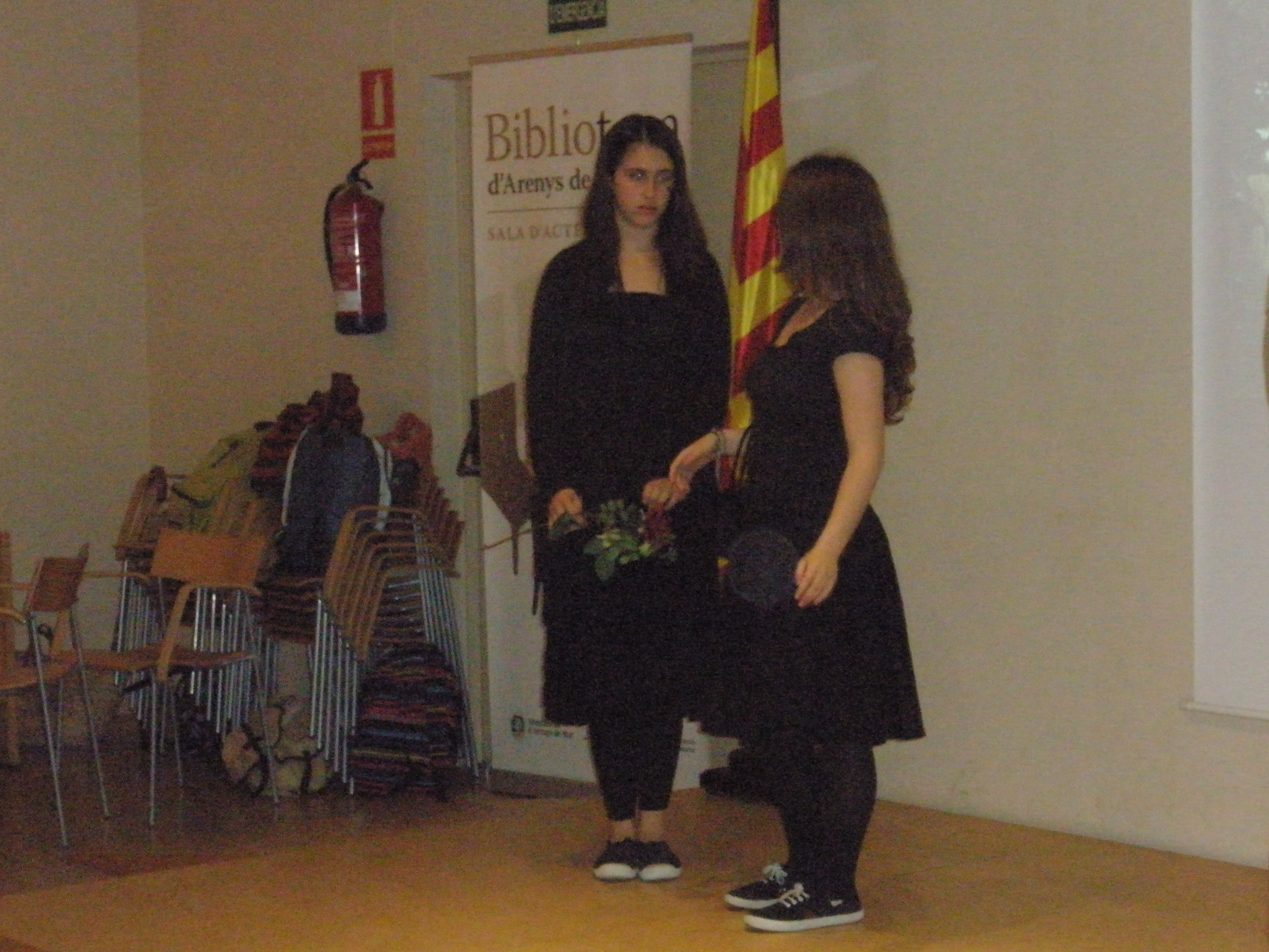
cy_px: 476
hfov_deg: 23.0
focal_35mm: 85
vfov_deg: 17.4
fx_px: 3116
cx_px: 634
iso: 800
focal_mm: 15
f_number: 5.1
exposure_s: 1/80
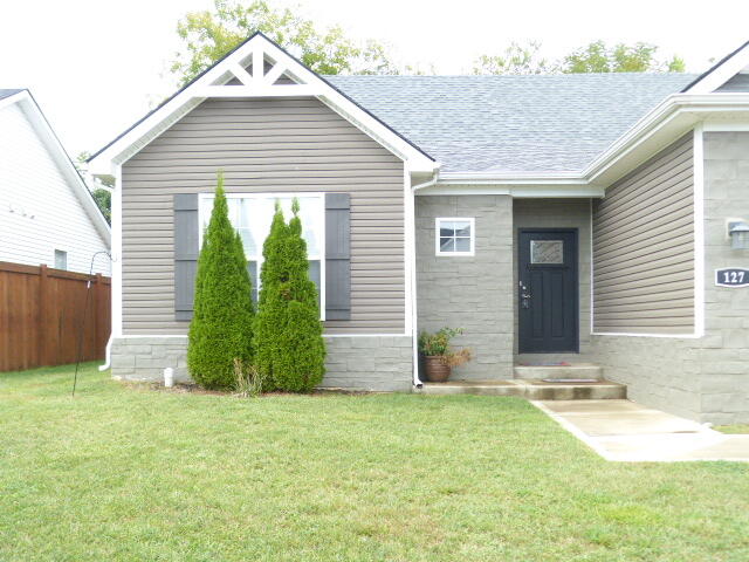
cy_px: 281
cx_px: 374
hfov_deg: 50.1
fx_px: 801
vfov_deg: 38.7
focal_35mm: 37
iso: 200
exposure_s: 1/400
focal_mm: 6.5
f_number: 3.1
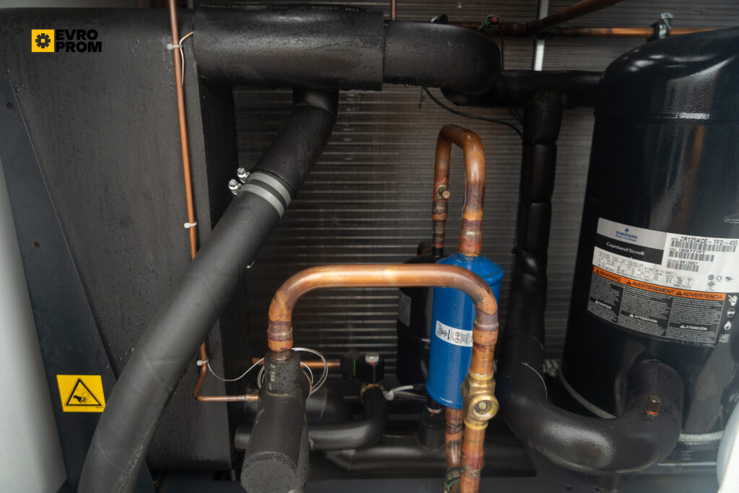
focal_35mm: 24
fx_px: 493
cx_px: 370
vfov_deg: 53.1
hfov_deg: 73.7
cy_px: 246
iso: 250
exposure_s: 1/50
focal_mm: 24
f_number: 4
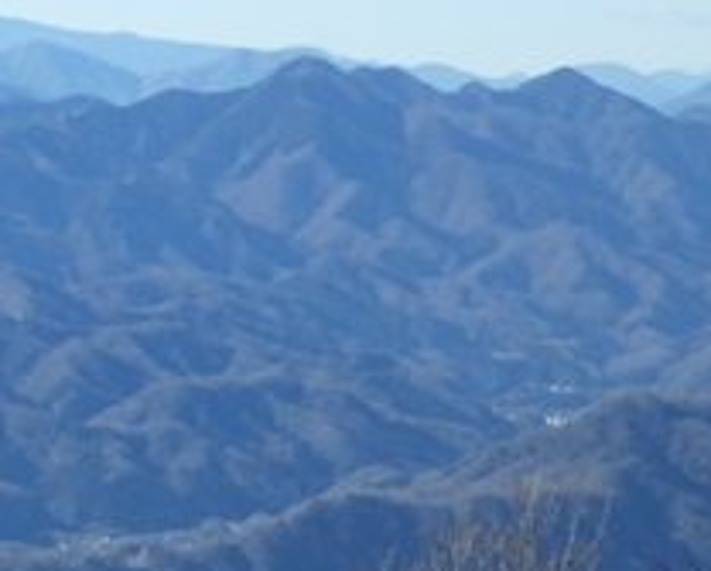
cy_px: 417
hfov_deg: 7.1
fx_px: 5605
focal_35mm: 266
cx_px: -547
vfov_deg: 5.8
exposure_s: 1/400
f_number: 5.3
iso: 125
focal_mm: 12.6
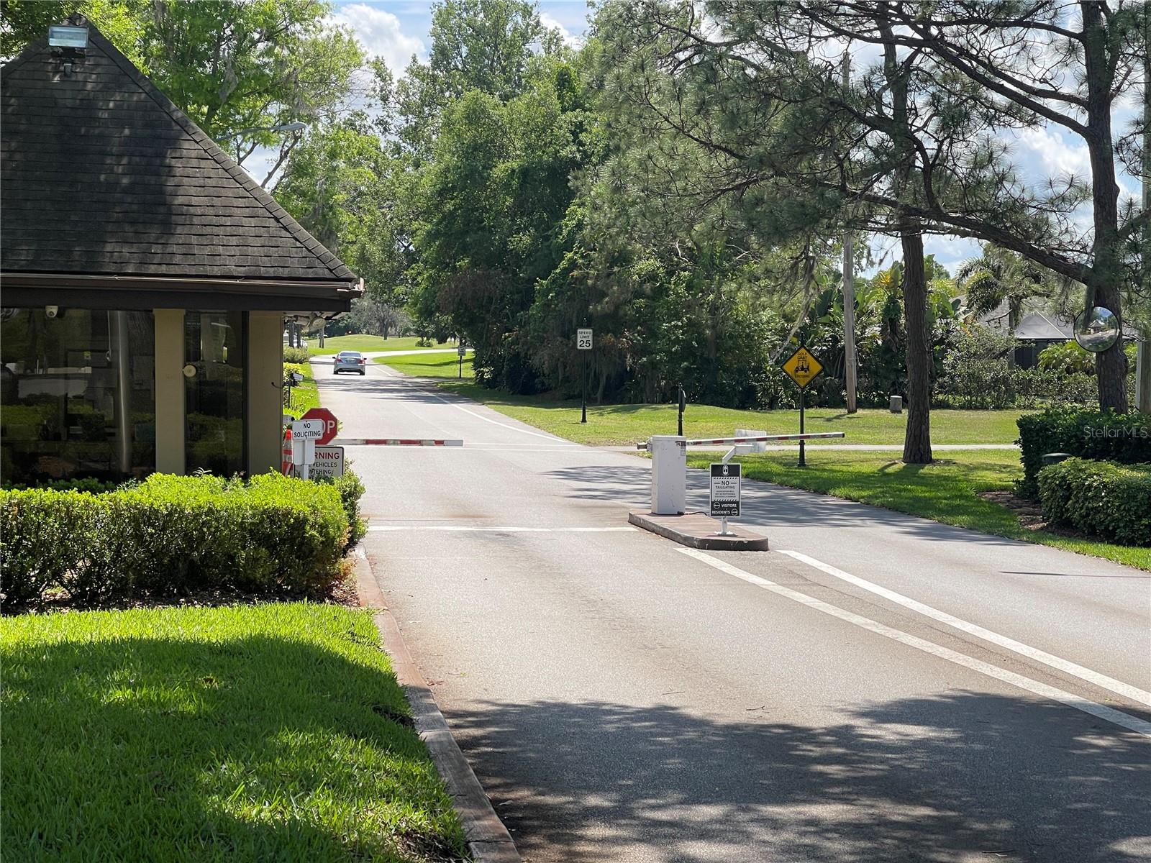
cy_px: 432
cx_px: 576
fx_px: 2128
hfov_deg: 30.3
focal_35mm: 64
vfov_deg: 22.9
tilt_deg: -4.3
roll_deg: -1.5
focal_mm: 7.5
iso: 20
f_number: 2.2
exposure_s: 1/927
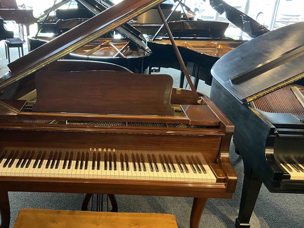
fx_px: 325
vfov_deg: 38.6
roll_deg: -1.6
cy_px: 128
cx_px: 99
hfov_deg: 49.2
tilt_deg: -24.5
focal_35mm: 37
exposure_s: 1/60
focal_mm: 4.25
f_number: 1.8
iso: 320
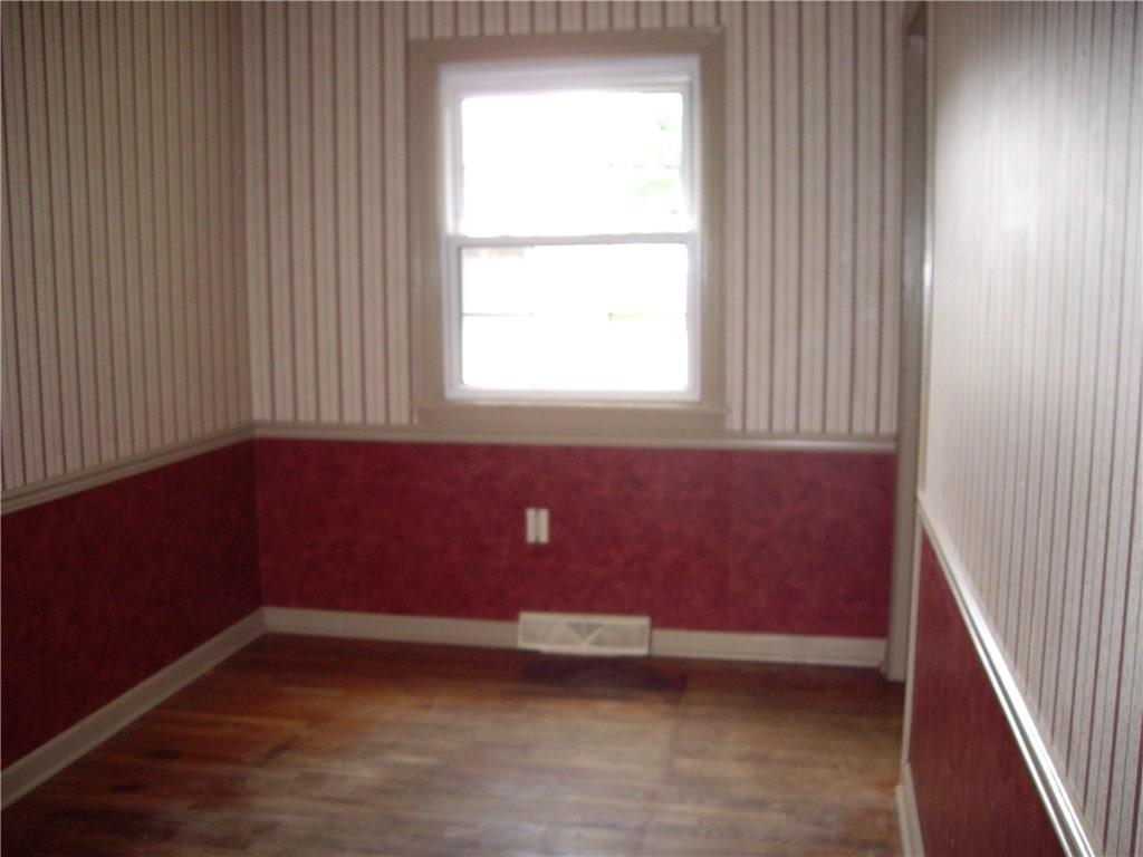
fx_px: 1255
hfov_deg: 49.0
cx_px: 572
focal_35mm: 38
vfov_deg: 37.7
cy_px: 428
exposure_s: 1/40
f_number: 2.7
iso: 200
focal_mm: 6.2
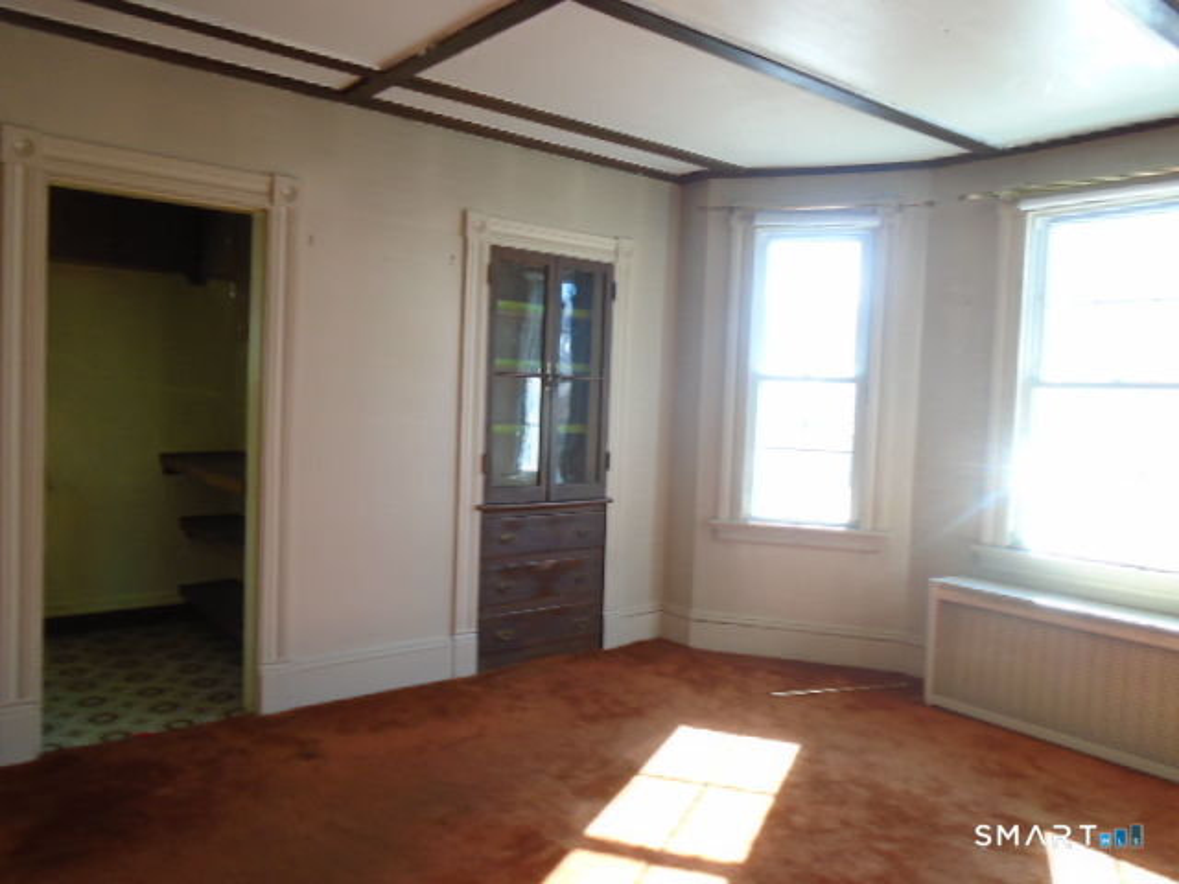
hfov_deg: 67.3
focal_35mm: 26
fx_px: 886
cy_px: 442
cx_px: 590
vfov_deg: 53.1
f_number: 3.2
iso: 100
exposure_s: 1/30
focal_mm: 4.6
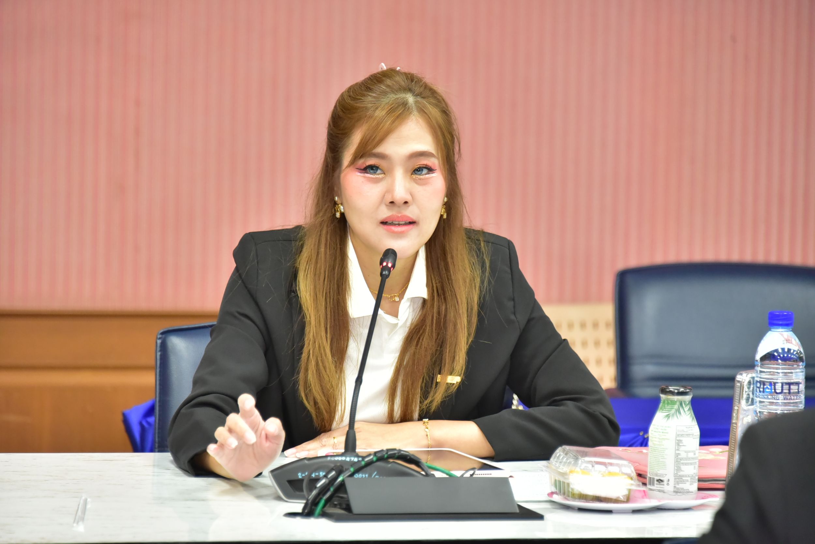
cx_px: 408
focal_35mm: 210
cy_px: 272
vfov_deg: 6.5
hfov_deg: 9.8
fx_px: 4756
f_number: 5.6
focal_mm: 210
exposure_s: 1/200
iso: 4000
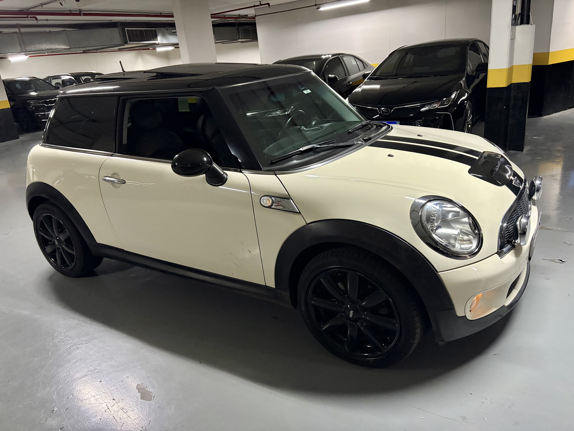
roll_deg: +7.0
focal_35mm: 26
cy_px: 216
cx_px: 287
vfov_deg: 53.1
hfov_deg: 67.3
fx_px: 431
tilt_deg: -20.1
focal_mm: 5.96
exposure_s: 1/40
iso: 500
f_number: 1.6
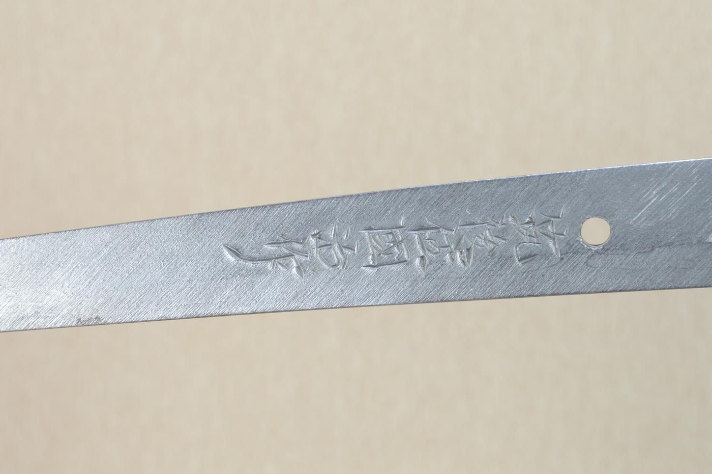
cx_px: 356
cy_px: 237
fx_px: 2075
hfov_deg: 19.5
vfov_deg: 13.0
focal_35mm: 105
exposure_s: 1/2
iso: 400
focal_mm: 70
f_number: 11
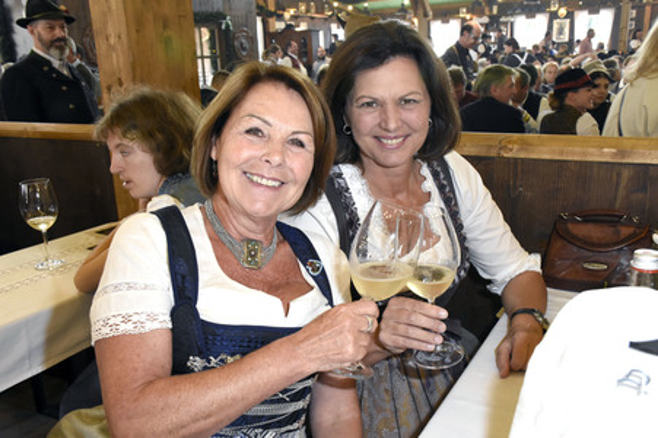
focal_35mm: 34
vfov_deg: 38.3
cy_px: 219
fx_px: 630
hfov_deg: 55.1
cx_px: 329
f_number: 6.3
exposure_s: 1/100
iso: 3200
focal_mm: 23
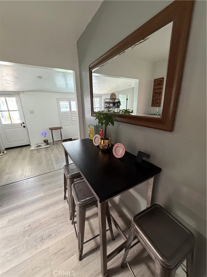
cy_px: 138
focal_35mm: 14
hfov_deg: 85.7
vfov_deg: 102.1
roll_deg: -0.2
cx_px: 104
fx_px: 112
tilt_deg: -16.8
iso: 400
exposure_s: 1/60
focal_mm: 2.22
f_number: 2.2
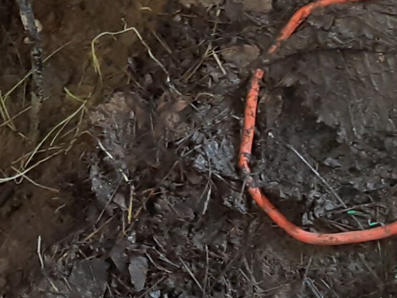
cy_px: 28
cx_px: -58
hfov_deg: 17.5
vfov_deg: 13.6
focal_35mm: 108
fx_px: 1239
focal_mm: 2.91
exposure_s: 1/60
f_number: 1.9
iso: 125
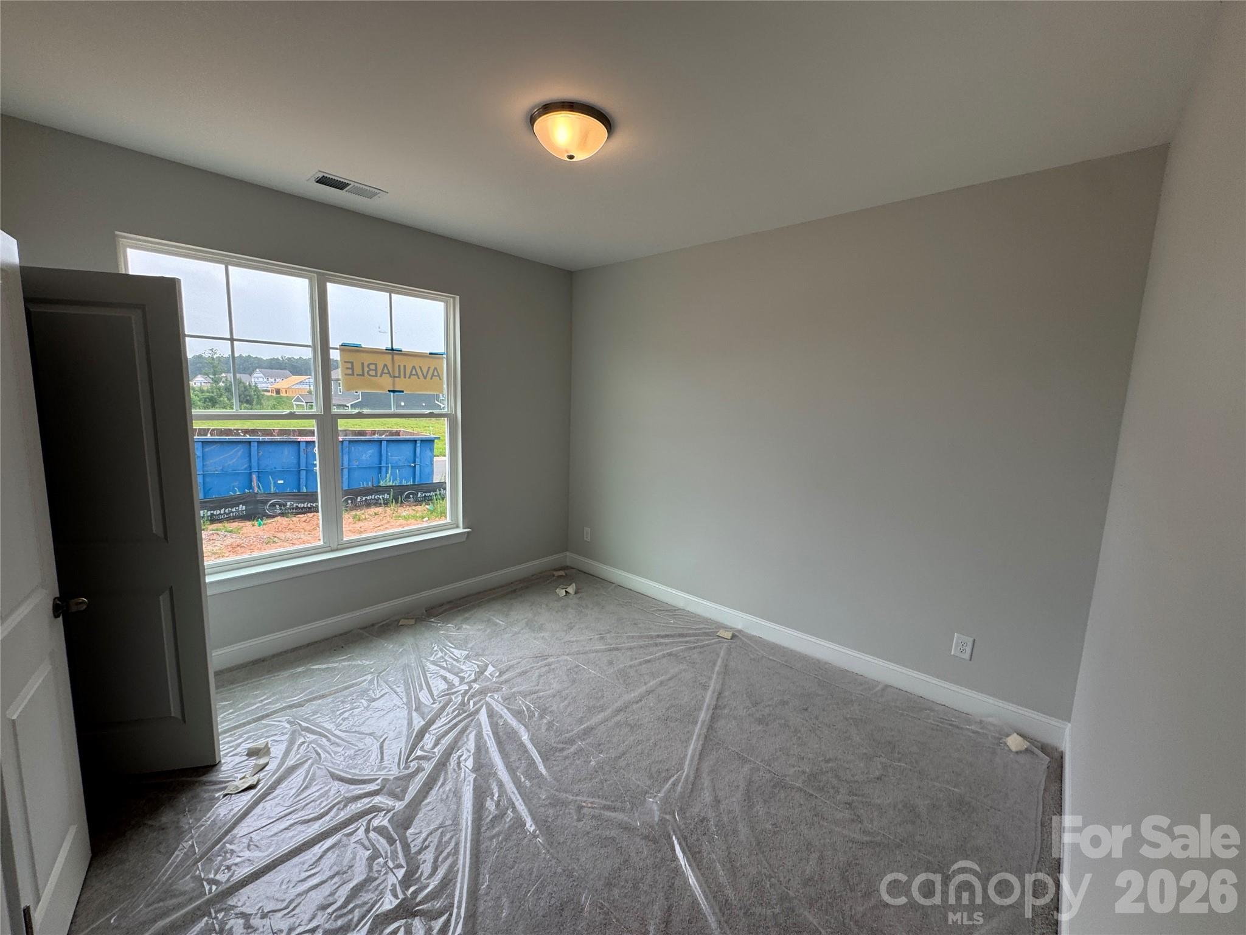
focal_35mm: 14
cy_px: 468
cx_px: 623
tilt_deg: -7.7
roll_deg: -1.8
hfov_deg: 102.1
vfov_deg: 85.7
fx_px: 504
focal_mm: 2.22
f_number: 2.2
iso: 40
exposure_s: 1/130
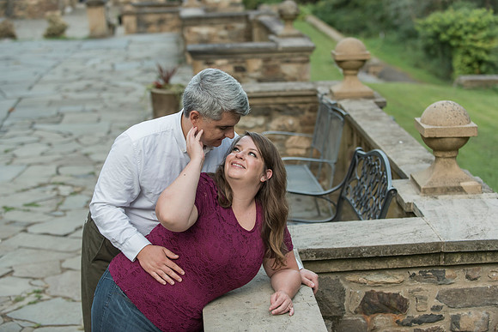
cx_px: 246
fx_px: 1090
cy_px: 158
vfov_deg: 17.3
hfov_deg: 25.7
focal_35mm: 79
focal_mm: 75
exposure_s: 1/800
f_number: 3.2
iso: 800
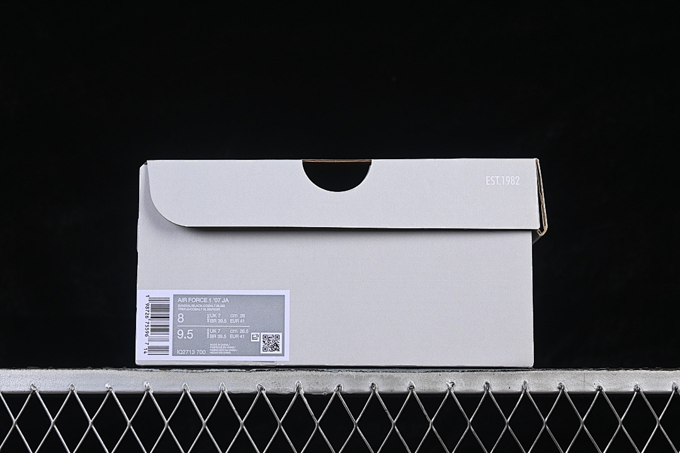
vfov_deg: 18.2
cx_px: 340
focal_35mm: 75
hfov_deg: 27.0
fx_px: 1417
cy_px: 226
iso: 160
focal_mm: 50
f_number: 8
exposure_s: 1/80
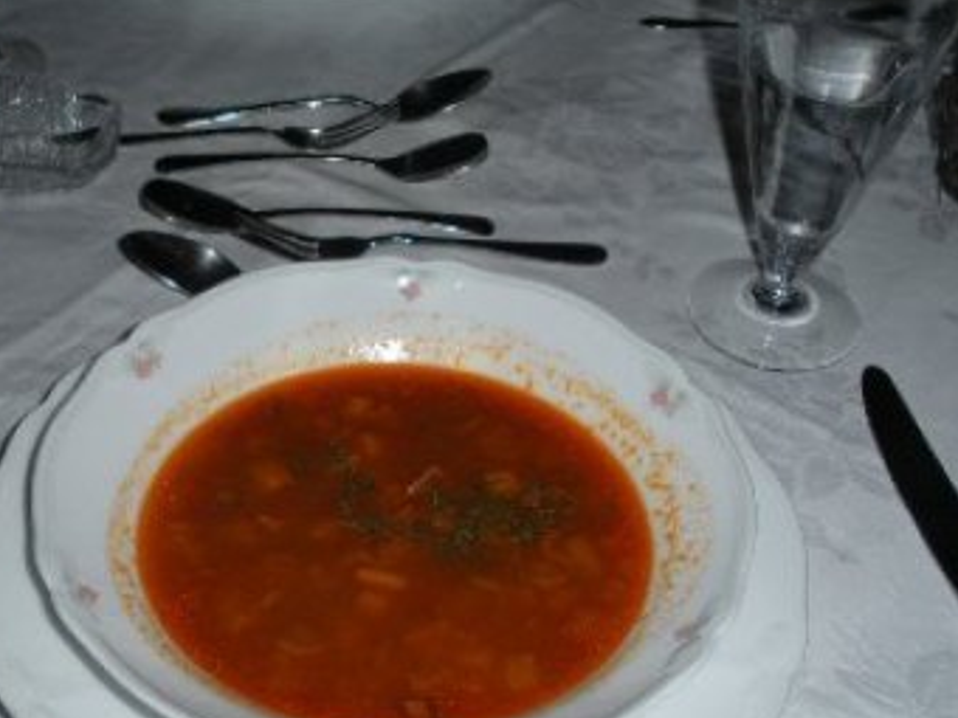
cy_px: 469
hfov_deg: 36.1
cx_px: 403
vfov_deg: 27.4
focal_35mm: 53
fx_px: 1467
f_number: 3.5
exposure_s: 1/60
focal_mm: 6.3
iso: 64
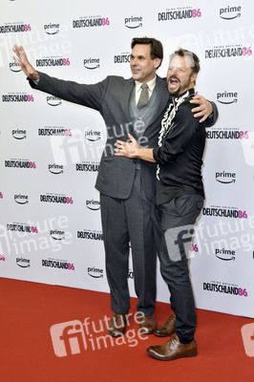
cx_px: 127
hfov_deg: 28.0
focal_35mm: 48
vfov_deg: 41.1
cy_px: 191
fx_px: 509
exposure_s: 1/160
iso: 1000
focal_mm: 48
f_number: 5.6
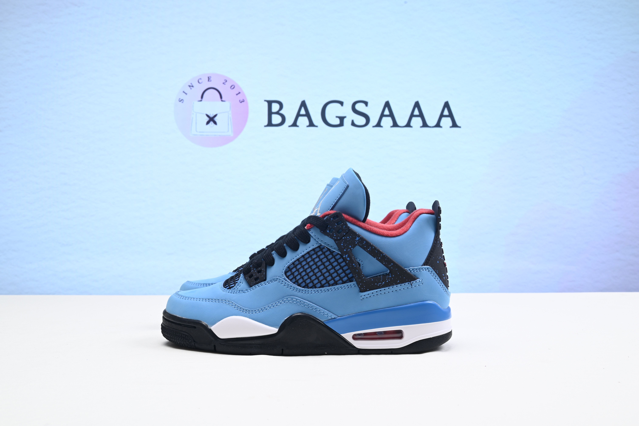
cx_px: 320
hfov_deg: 50.7
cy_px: 213
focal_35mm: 38
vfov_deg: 35.1
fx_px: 675
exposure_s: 1/2
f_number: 16
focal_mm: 38
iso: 100
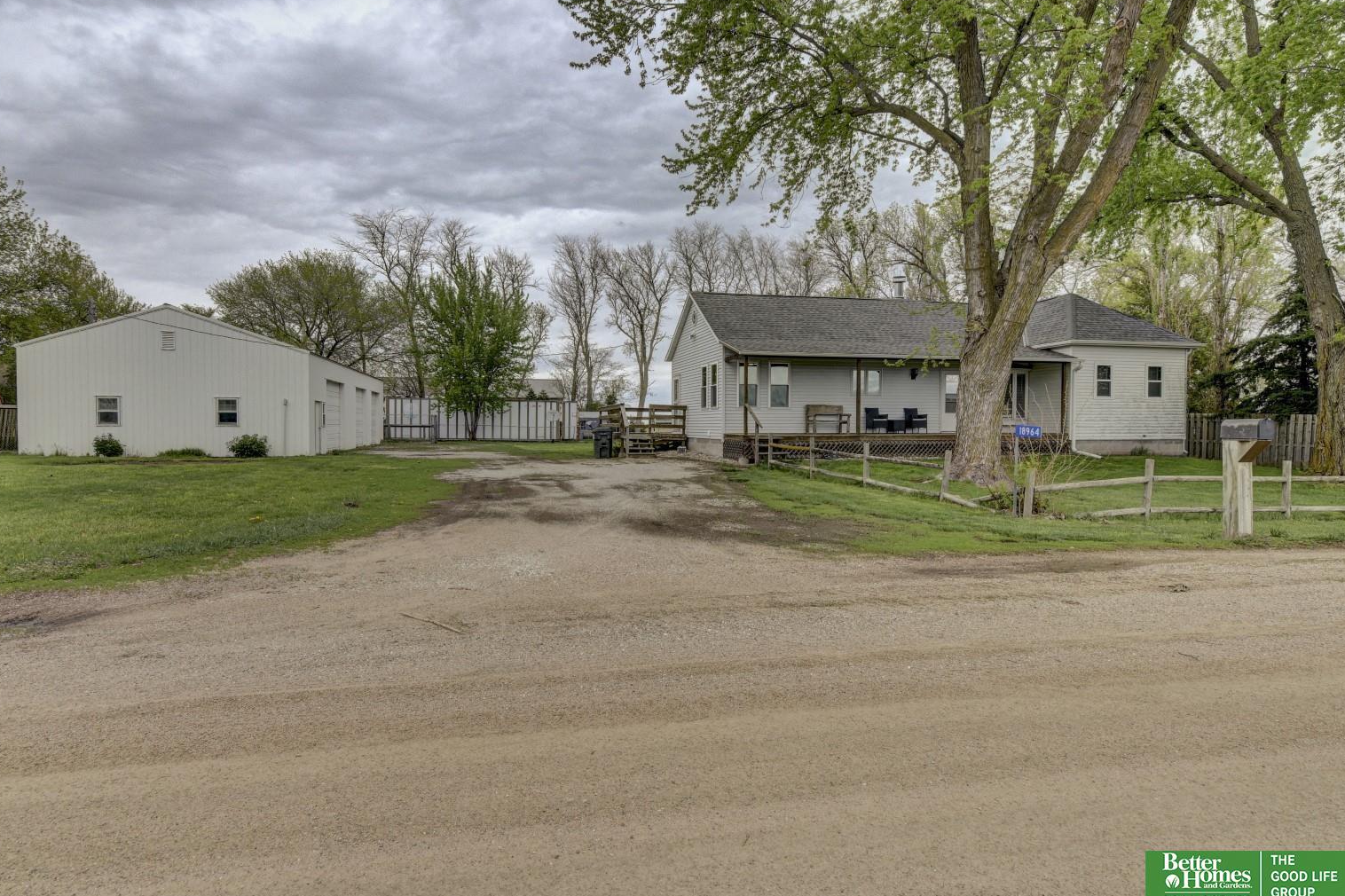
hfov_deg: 86.9
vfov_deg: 64.5
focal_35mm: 19
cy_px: 431
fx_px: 710
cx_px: 640
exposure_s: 1/320
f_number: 8
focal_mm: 12
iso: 400
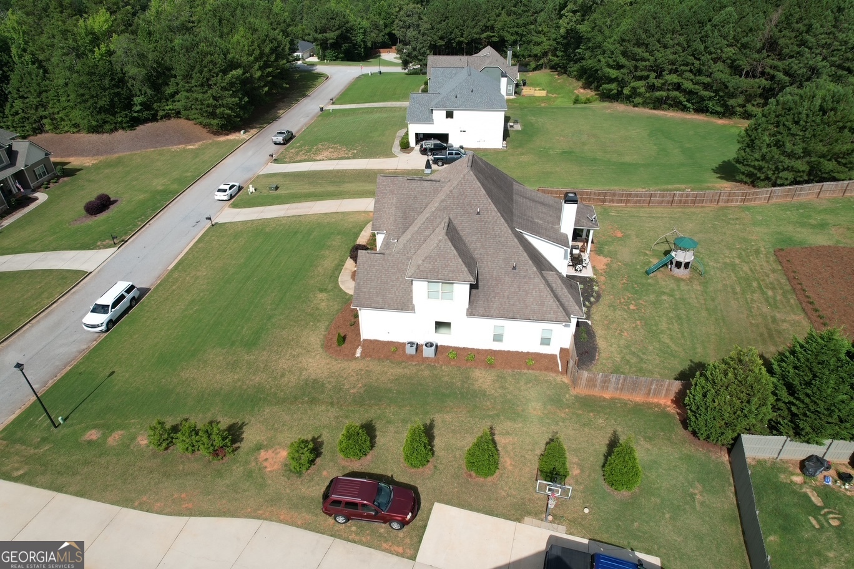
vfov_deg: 57.2
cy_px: 284
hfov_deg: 78.6
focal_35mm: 22
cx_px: 427
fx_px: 522
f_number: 2.8
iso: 110
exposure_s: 1/2000
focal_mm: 8.38
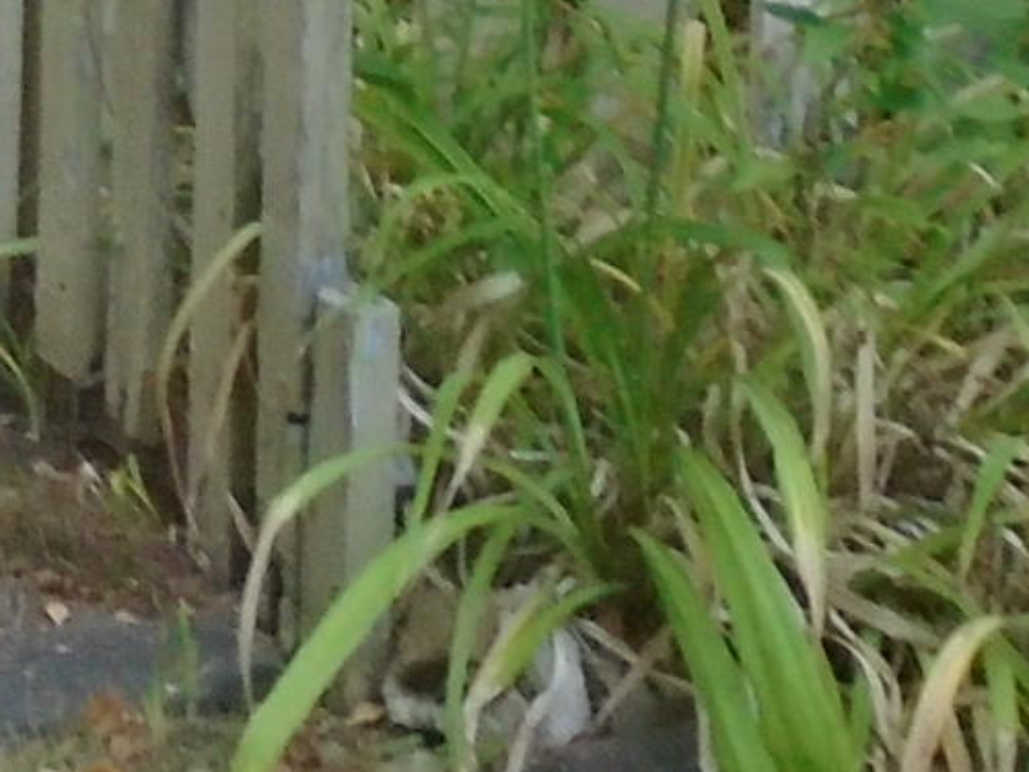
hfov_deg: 12.4
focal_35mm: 156
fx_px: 4637
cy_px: -943
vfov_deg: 8.8
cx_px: -158
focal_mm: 4.6
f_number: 3.2
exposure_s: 1/30
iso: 250
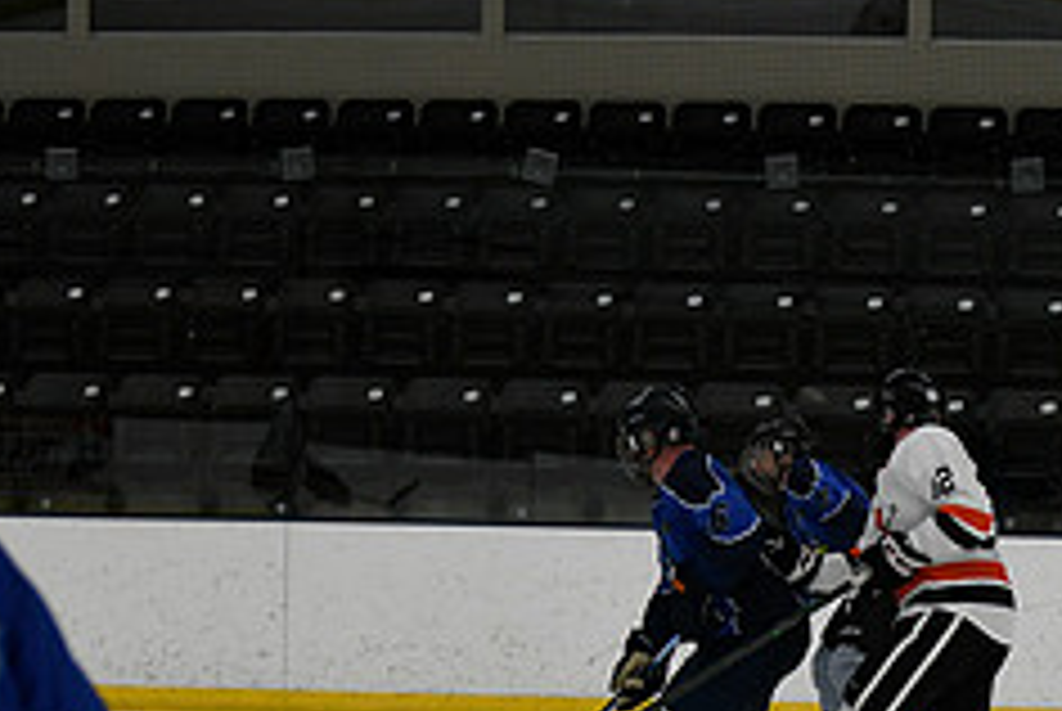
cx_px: 873
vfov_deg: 8.0
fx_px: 5080
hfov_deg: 11.9
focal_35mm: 172
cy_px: 781
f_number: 2.8
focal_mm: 70
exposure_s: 1/640
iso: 1600
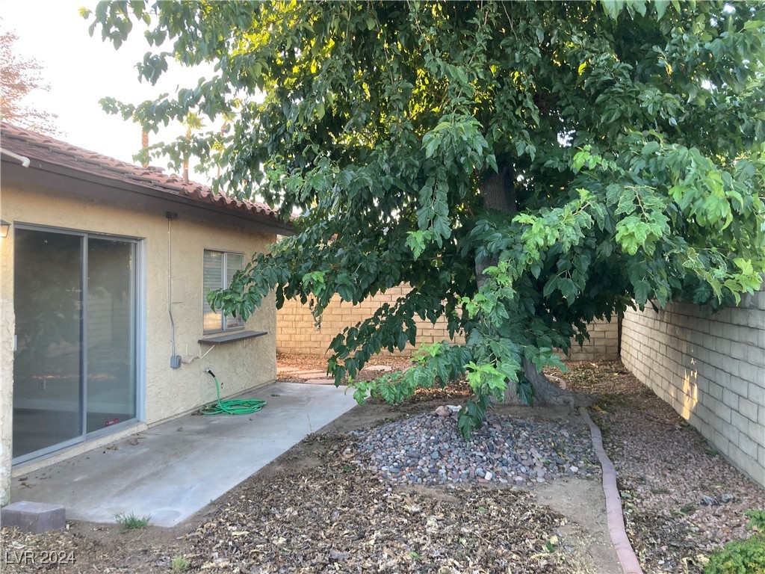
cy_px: 287
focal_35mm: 28
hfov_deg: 63.4
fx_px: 619
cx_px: 382
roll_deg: -0.5
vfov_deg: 49.7
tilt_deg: +1.5
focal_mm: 3.99
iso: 80
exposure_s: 1/120
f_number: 1.8
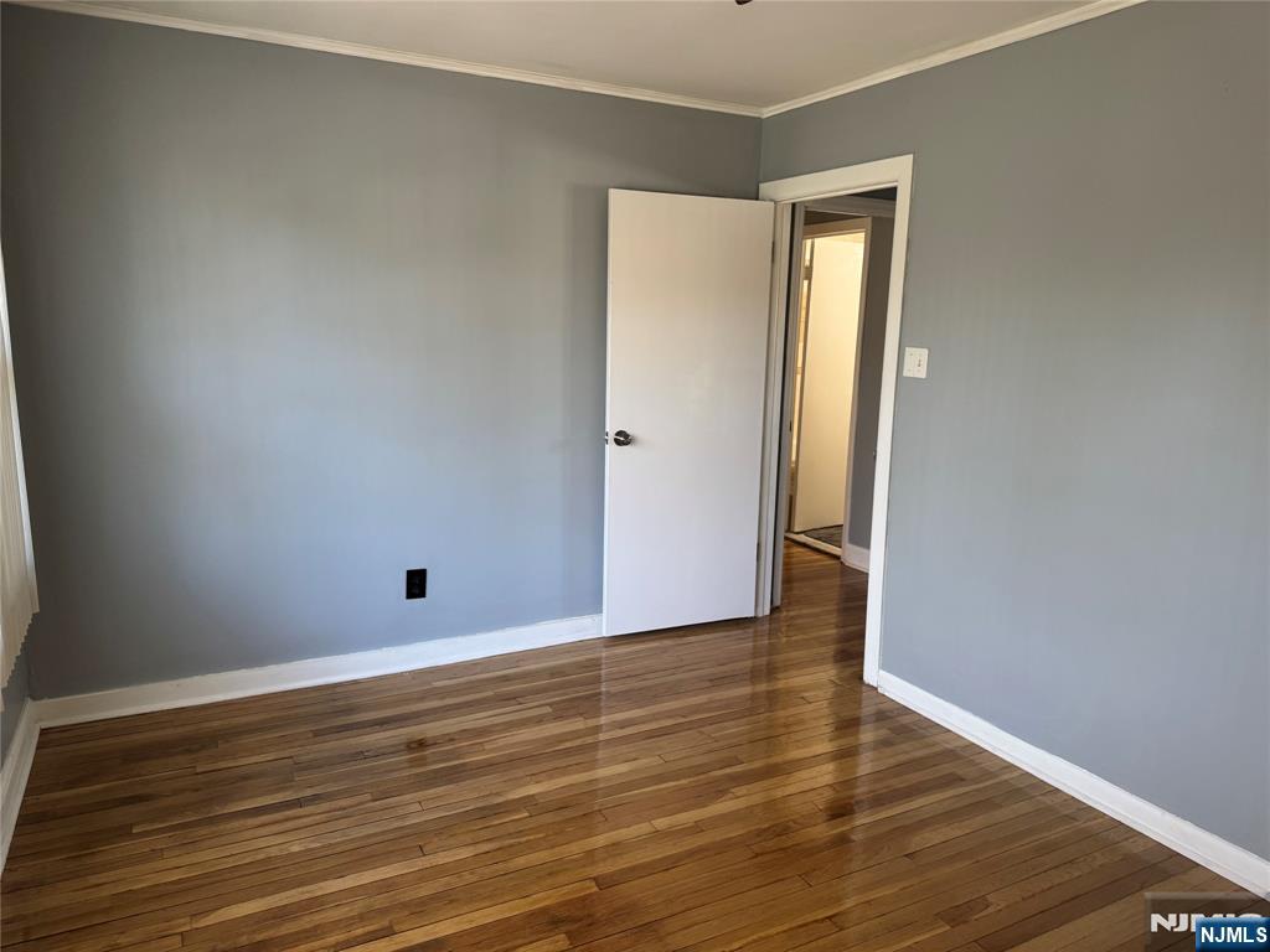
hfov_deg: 71.6
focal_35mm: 24
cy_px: 476
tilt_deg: -10.6
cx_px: 635
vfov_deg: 56.8
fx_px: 881
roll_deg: -1.7
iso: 125
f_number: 1.78
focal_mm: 6.76
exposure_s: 1/60
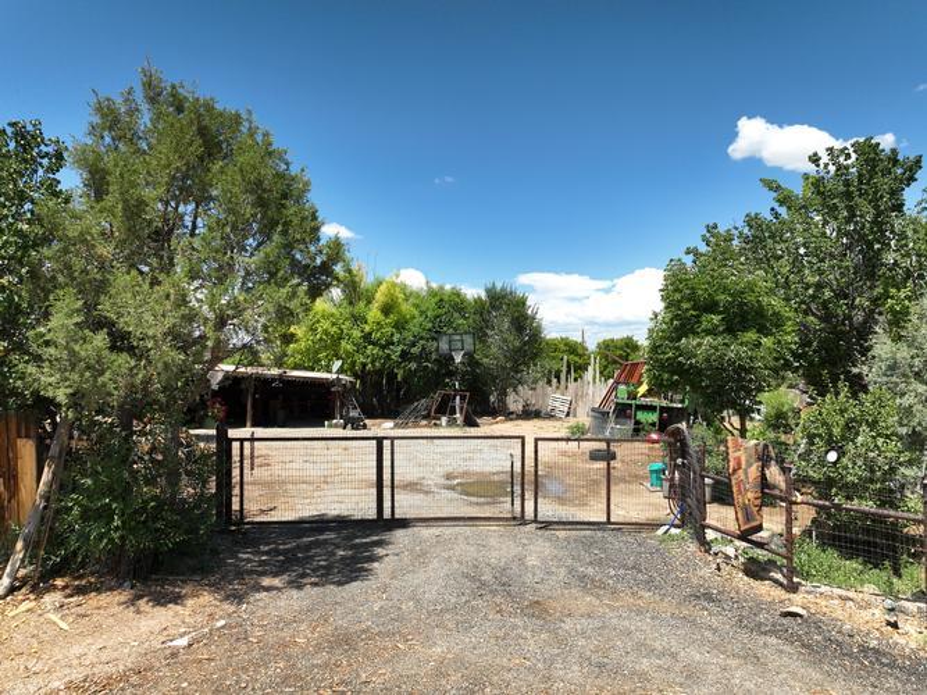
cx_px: 464
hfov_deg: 71.6
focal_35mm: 24
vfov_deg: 56.8
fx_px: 643
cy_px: 348
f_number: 2.8
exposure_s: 1/2000
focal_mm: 12.29
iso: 100
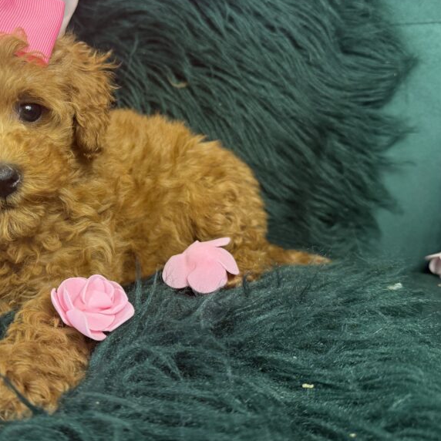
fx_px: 548
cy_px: 176
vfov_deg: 43.6
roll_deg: +2.4
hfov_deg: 42.5
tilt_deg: -9.7
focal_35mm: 38
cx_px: 110
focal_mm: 6.76
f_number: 1.78
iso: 125
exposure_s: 1/120
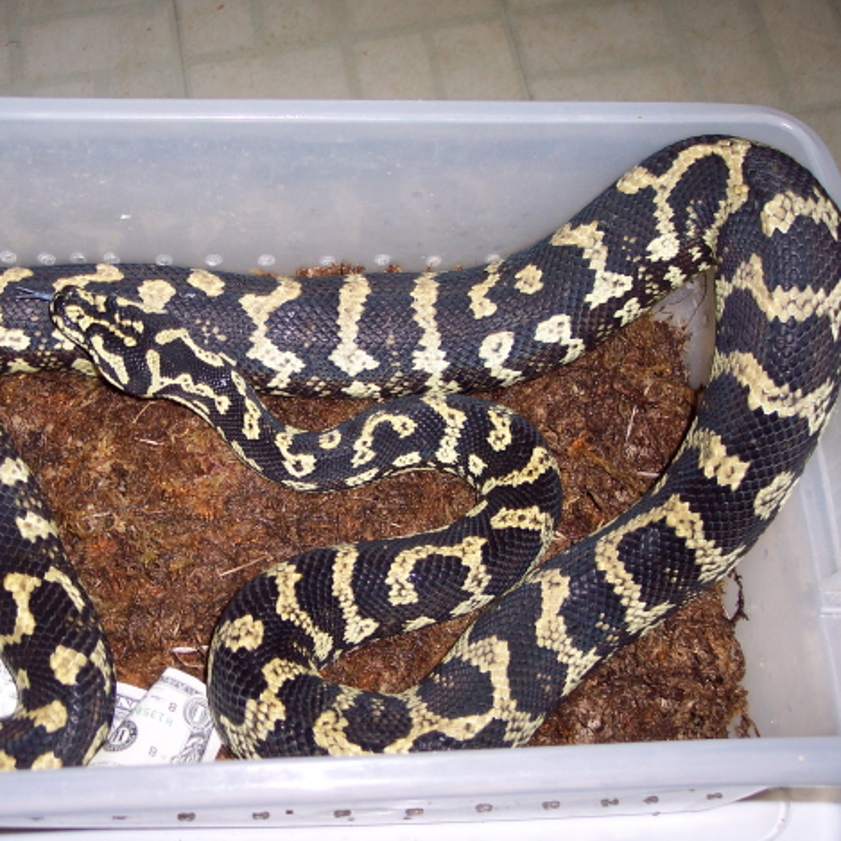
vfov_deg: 36.1
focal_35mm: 47
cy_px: 412
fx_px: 1292
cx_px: 310
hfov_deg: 35.8
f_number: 2.8
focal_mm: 8
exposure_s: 1/60
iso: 100
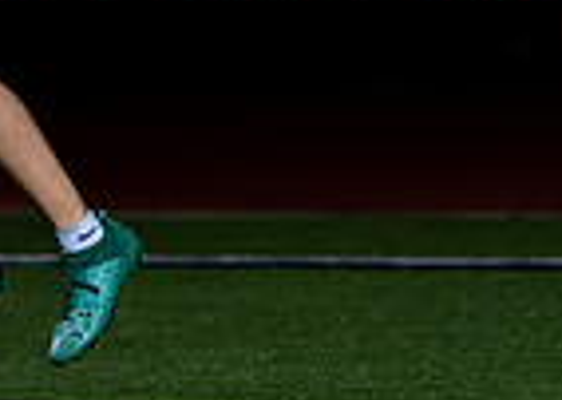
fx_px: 15078
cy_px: -257
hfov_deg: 2.1
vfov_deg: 1.5
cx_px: -295
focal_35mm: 946
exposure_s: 1/1000
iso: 1250
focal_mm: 135
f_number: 1.8
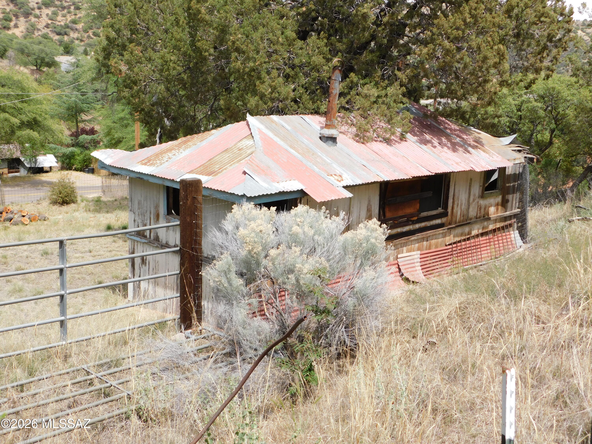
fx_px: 684
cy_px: 222
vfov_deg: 36.0
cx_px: 296
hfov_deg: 46.8
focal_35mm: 40
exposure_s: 1/640
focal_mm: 7.1
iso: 125
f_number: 3.6
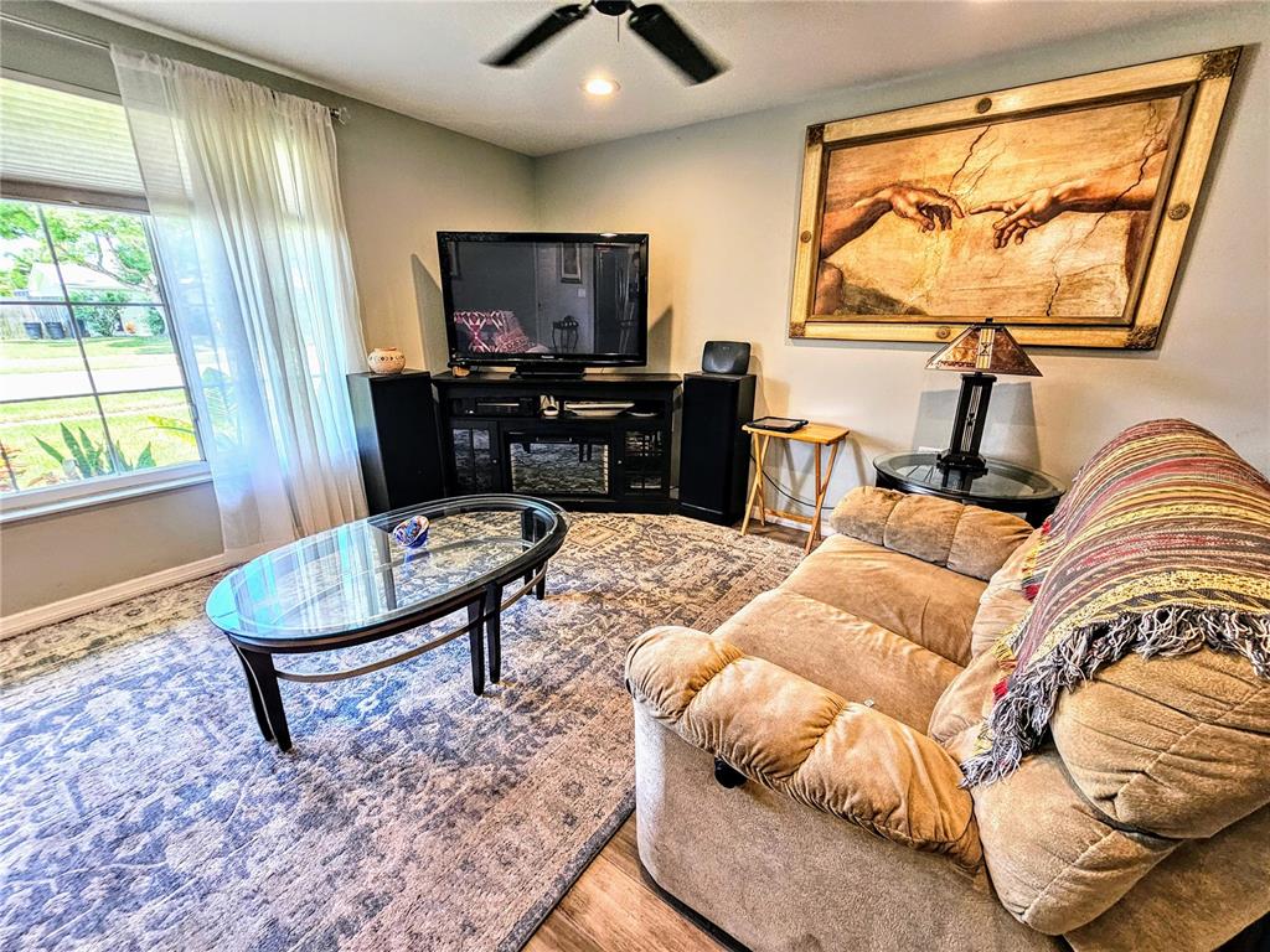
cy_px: 476
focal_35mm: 13
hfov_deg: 106.2
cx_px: 635
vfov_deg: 89.9
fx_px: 477
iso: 200
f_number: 2.2
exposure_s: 1/100
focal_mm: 2.2
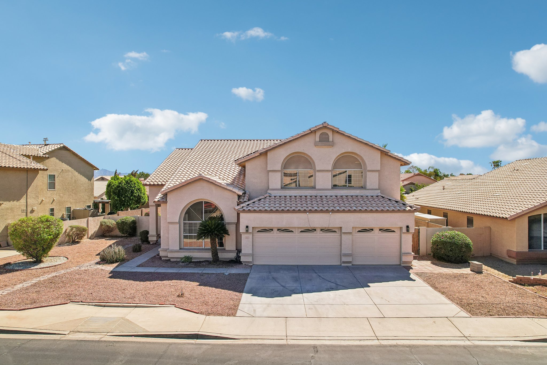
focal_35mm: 22
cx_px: 274
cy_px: 182
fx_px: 334
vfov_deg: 57.2
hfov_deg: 78.6
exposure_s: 1/180
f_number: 2.8
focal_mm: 8.4
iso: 100
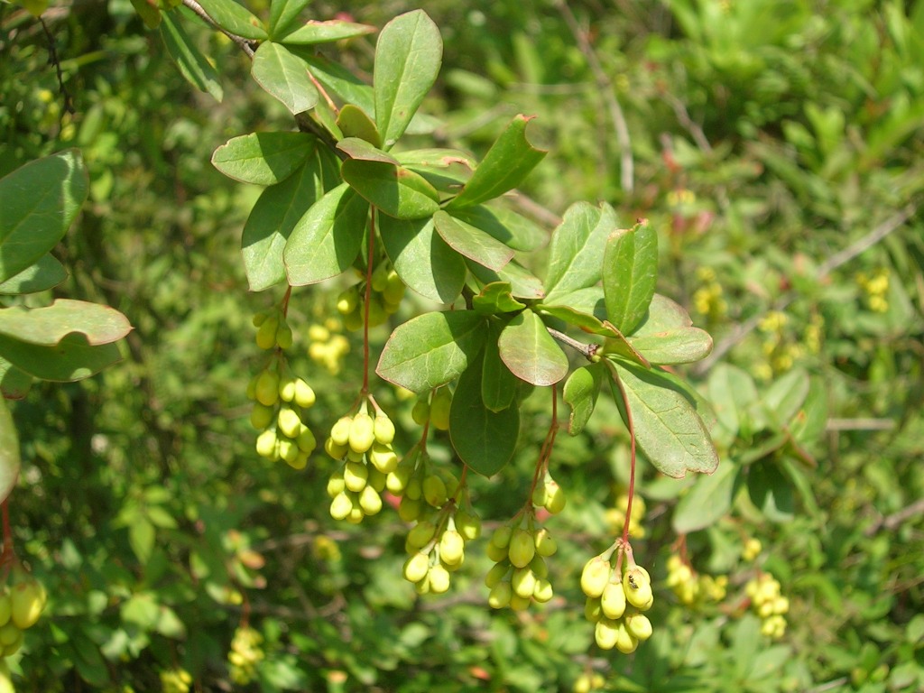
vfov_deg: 27.5
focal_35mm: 53
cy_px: 346
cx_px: 462
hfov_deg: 36.2
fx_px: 1415
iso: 50
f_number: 3.2
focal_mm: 8
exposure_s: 1/505
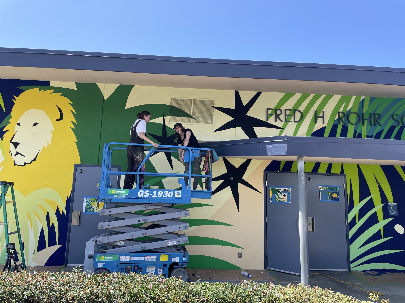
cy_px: 152
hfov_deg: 67.3
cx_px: 202
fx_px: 304
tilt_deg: +8.1
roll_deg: -2.1
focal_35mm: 26
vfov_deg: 53.1
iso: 32
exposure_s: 1/1416
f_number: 1.6
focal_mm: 4.2
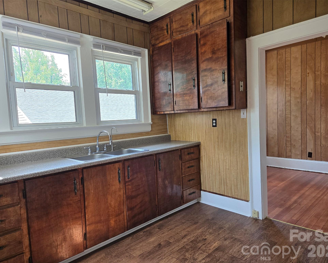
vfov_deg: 58.8
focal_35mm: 24
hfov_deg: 70.3
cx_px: 169
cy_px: 131
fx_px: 233
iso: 160
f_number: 1.8
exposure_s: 1/180
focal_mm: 5.4
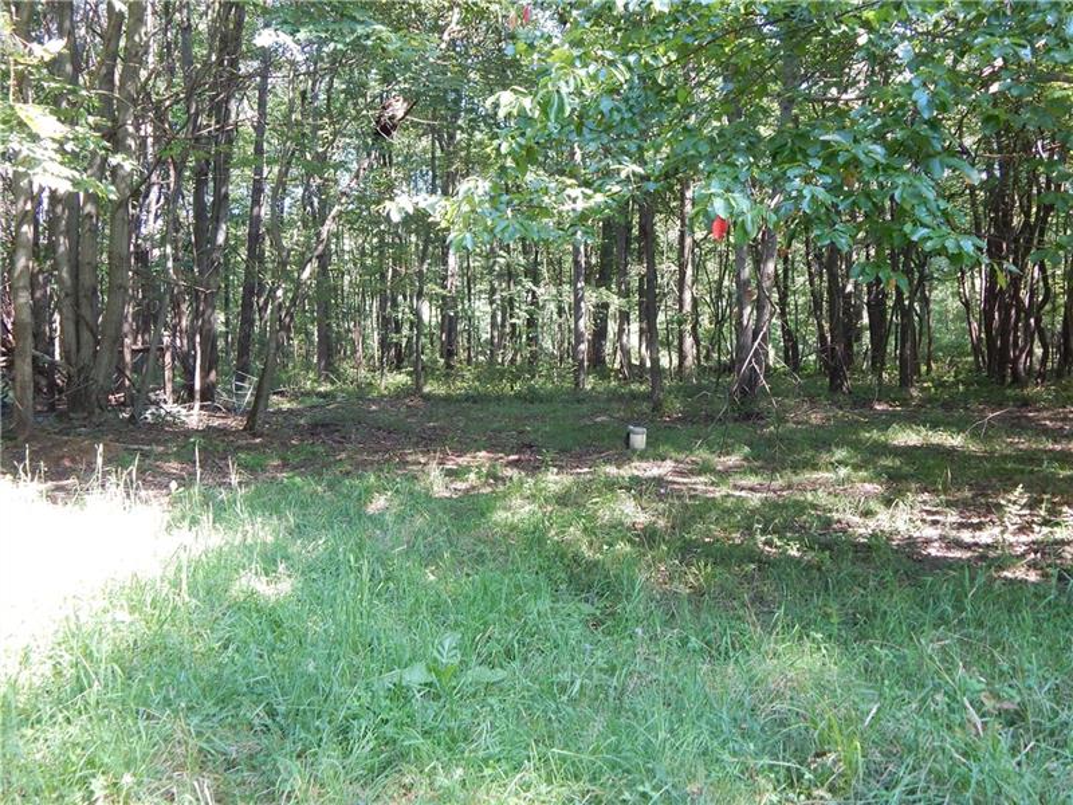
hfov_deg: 49.0
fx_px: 1178
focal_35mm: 38
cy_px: 402
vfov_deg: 37.7
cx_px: 536
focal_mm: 6.8
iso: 125
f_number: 3.4
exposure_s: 1/50
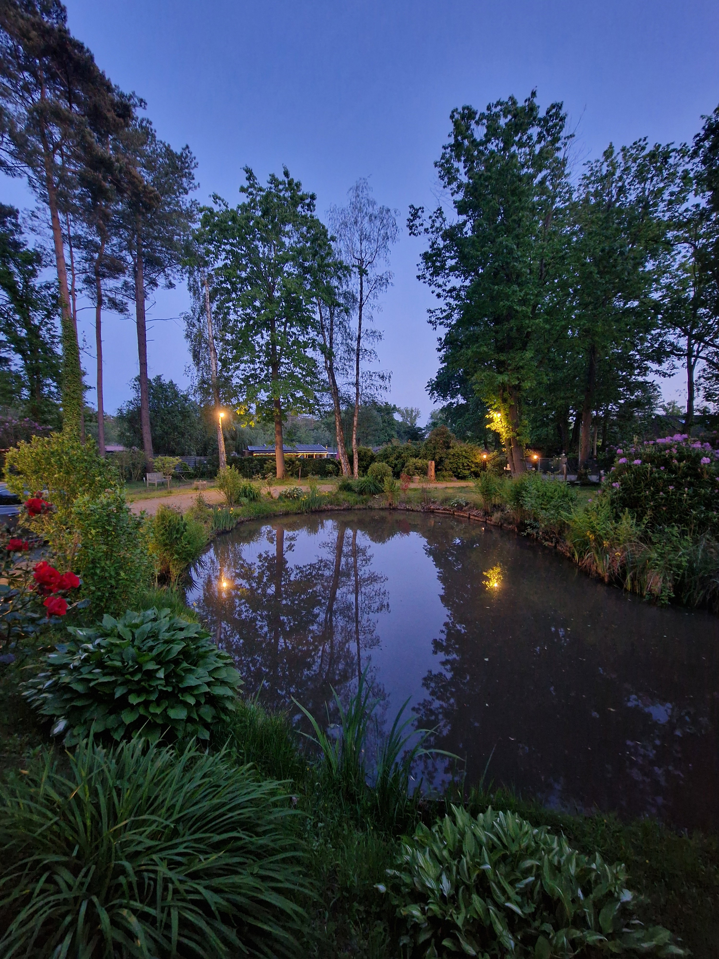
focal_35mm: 13
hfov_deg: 89.9
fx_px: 360
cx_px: 360
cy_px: 480
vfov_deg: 106.2
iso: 800
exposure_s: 1/33
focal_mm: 2.2
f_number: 2.2
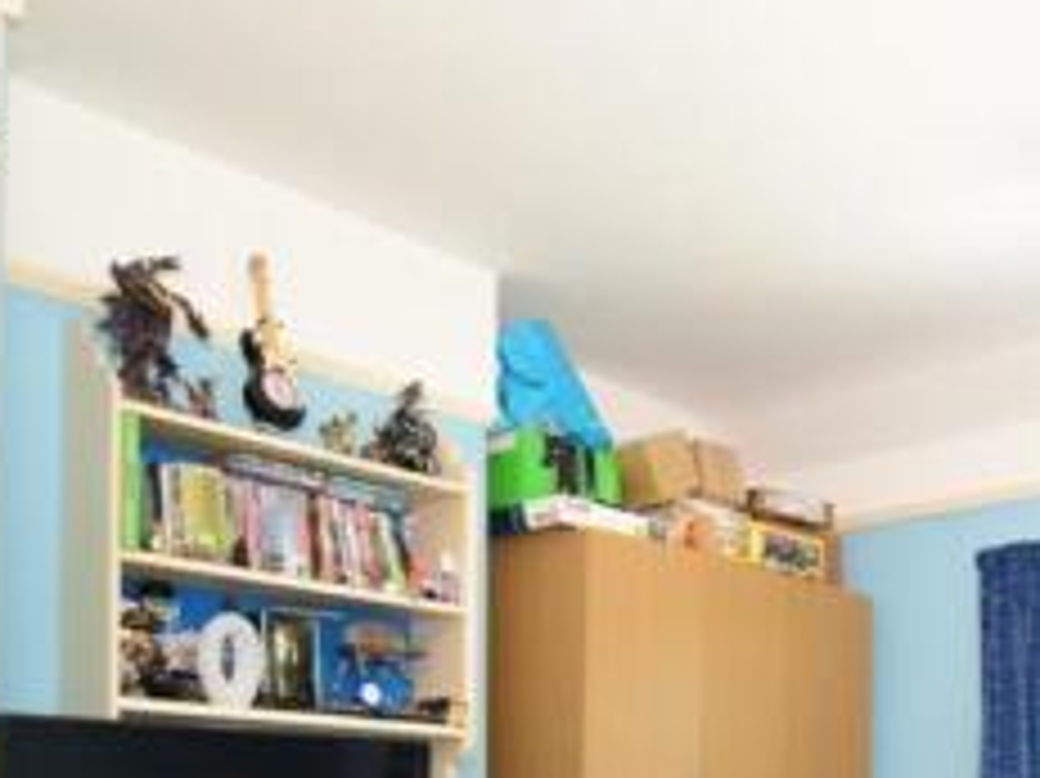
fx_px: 1231
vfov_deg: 31.0
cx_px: 909
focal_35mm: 41
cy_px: 870
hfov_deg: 42.5
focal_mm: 10
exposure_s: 1/60
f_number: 5
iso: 250
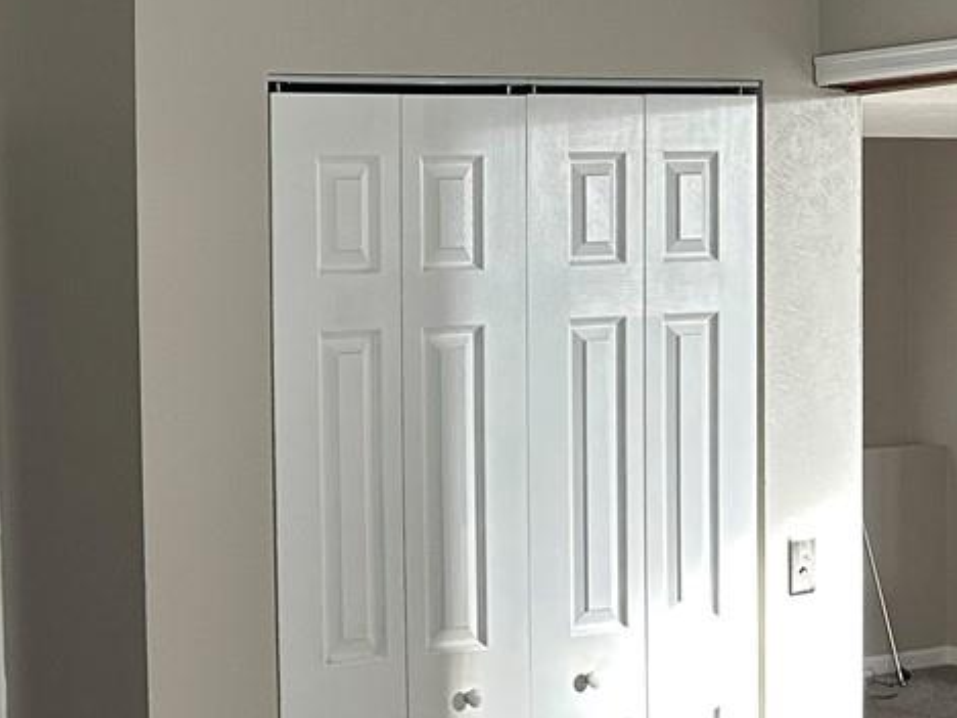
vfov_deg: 17.9
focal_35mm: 82
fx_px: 2267
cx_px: -133
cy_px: 507
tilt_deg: -4.3
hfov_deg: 22.3
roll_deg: +2.1
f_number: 1.78
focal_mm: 6.86
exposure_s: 1/60
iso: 320
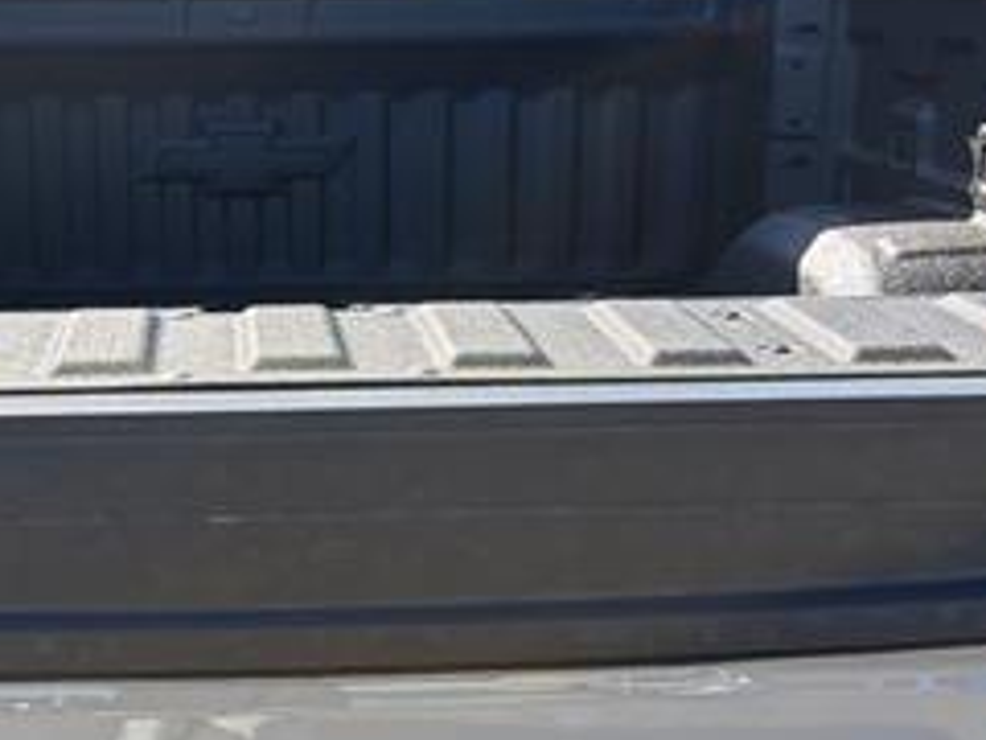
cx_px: 259
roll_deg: -2.8
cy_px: 399
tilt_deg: -14.5
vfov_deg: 22.9
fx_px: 1823
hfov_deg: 29.8
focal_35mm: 64
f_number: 1.78
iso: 100
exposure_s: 1/1901
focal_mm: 6.76
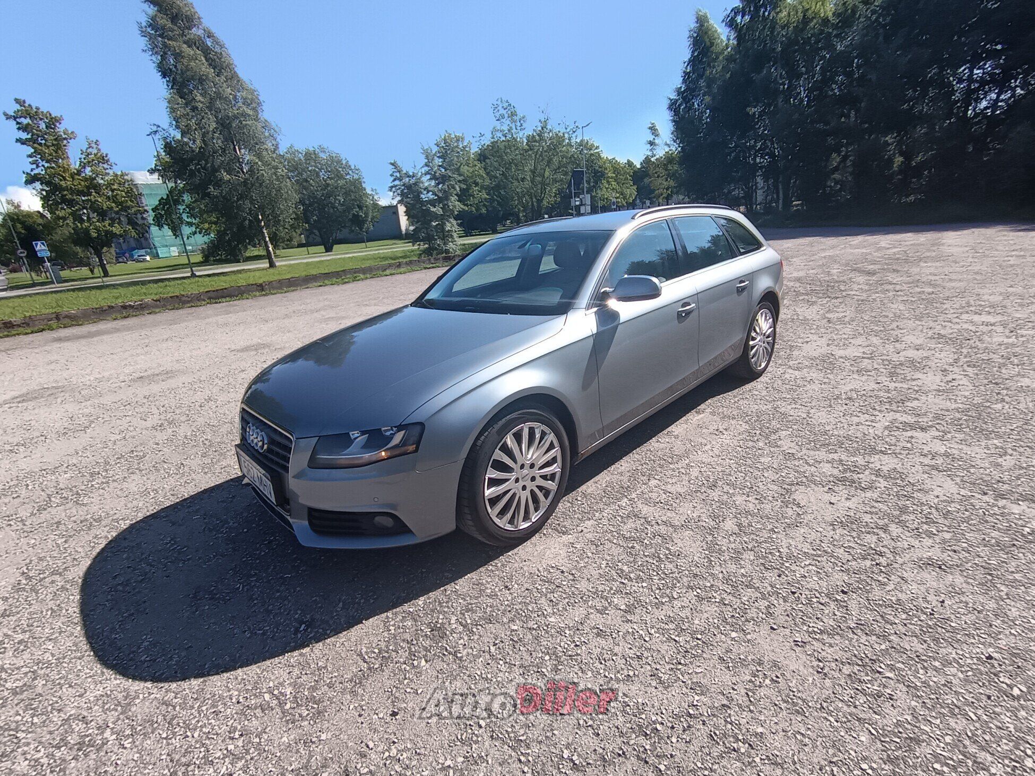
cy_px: 388
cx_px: 518
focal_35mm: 17
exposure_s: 1/822
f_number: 2.2
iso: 102
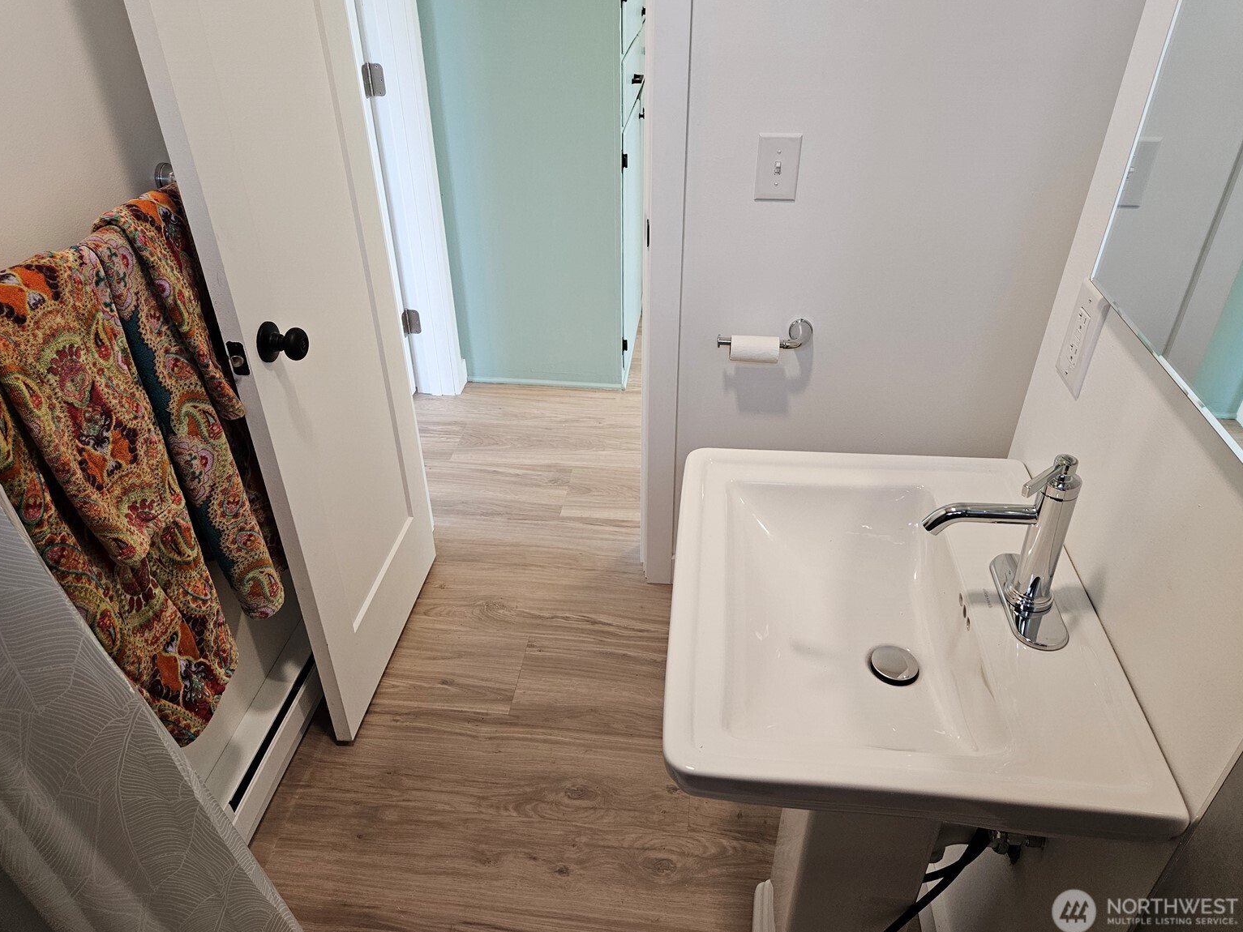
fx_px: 862
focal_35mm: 24
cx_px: 614
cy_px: 458
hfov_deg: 71.6
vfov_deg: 56.8
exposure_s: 1/120
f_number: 1.8
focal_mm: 5.4
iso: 200
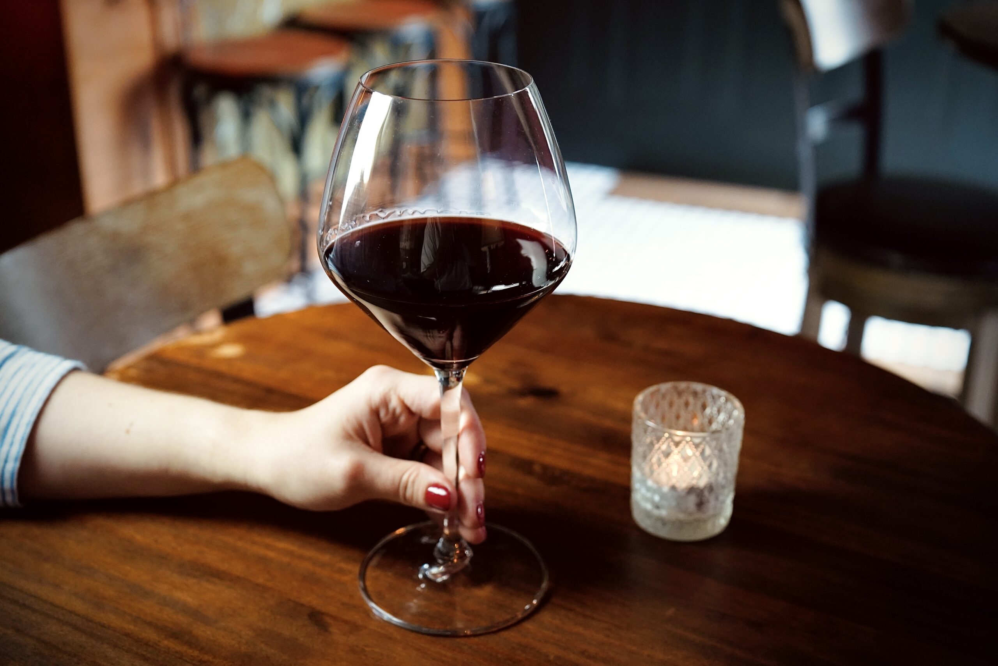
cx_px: 499
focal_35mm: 43
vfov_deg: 31.2
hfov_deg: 45.4
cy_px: 333
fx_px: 1192
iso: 4000
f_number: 4.5
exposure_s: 1/160
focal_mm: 43
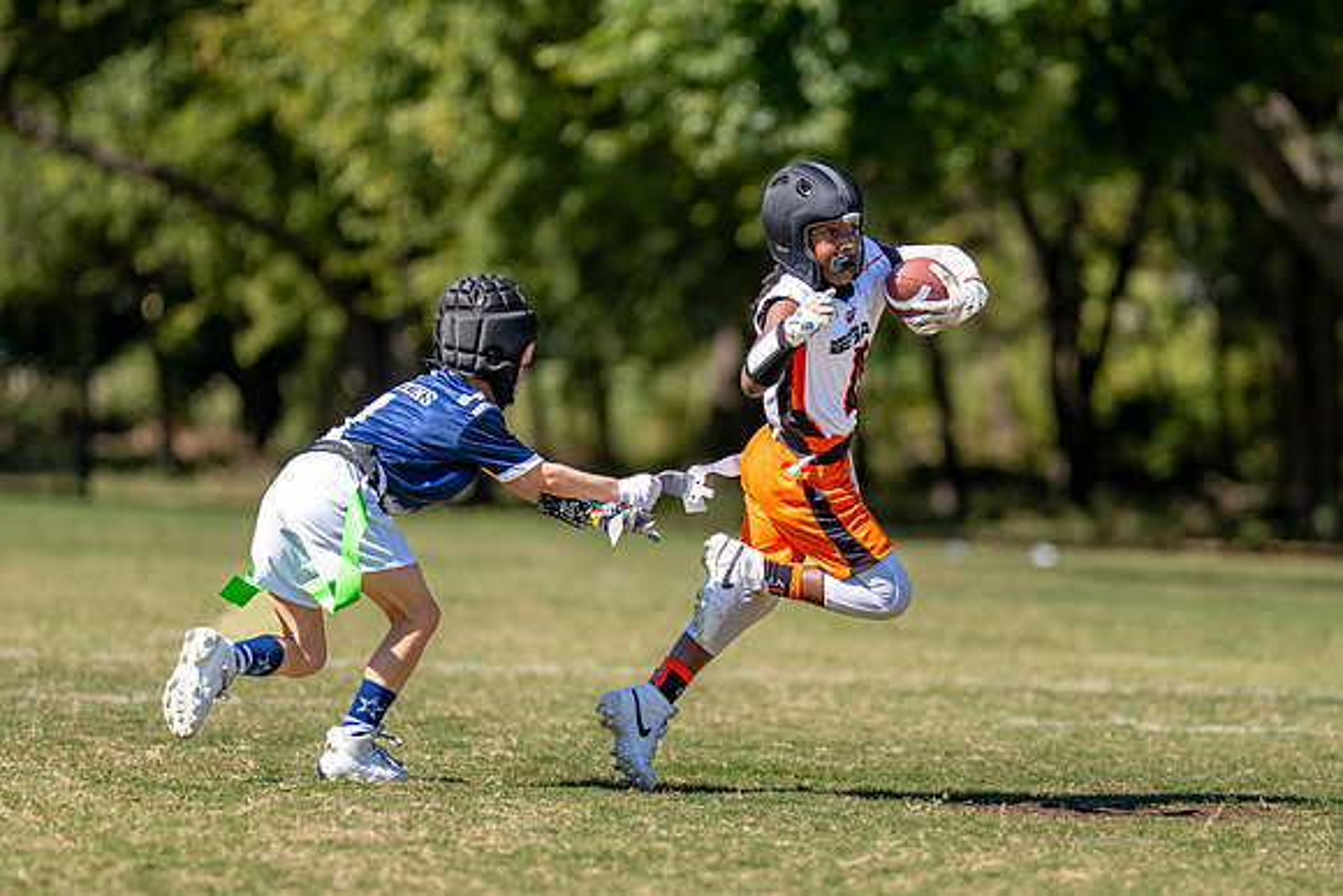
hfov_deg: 6.0
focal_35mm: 343
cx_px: 815
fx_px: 12791
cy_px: 484
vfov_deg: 4.0
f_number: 2.8
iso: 160
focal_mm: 200
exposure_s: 1/2500
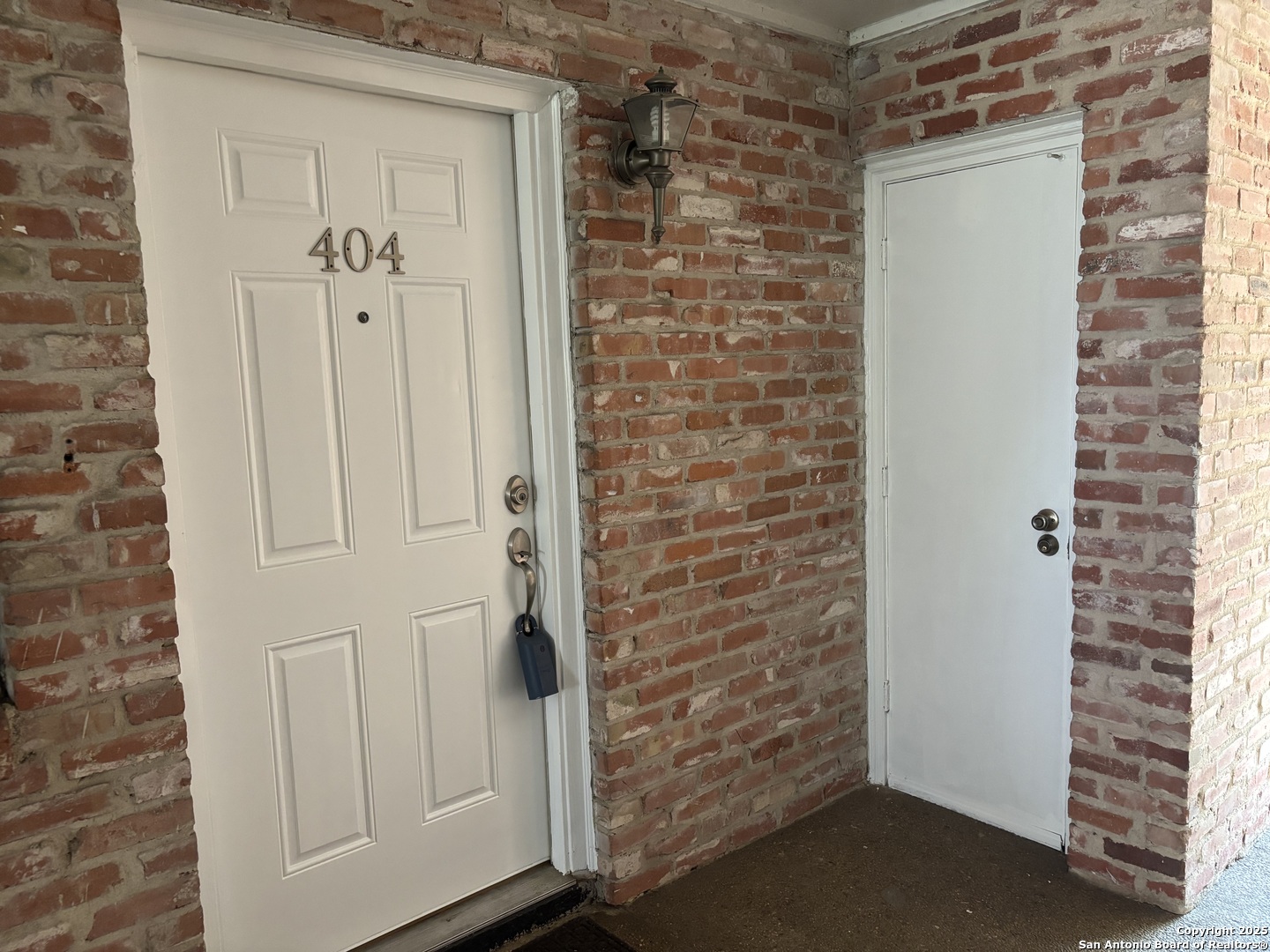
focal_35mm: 26
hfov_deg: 67.3
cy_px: 476
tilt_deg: -6.8
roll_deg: +2.6
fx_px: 954
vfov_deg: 53.1
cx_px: 635
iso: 400
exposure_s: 1/60
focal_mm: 5.96
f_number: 1.6
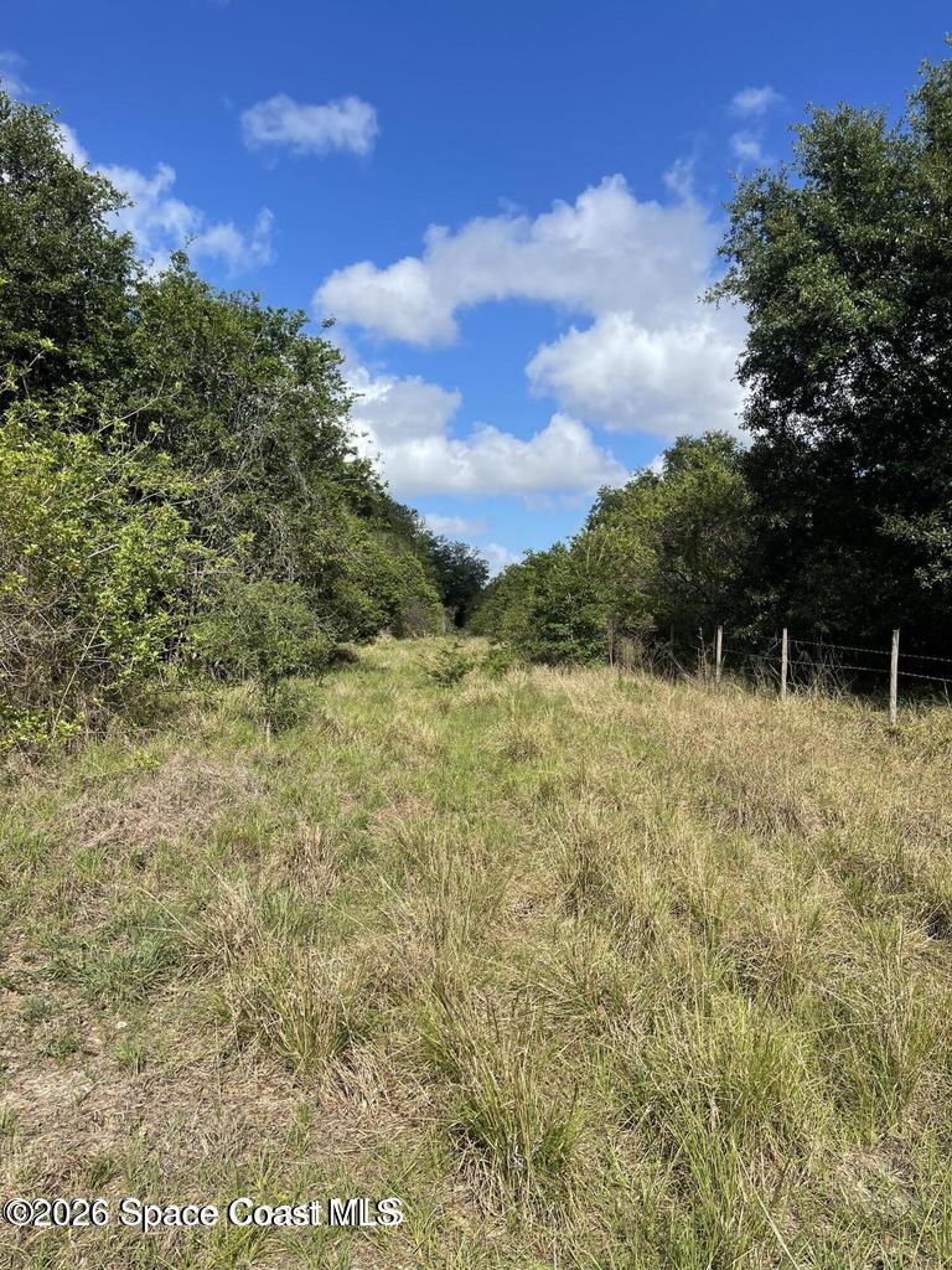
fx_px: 917
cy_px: 635
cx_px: 476
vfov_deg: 69.4
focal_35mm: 25
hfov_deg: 54.9
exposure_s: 1/3344
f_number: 1.6
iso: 32
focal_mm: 5.1
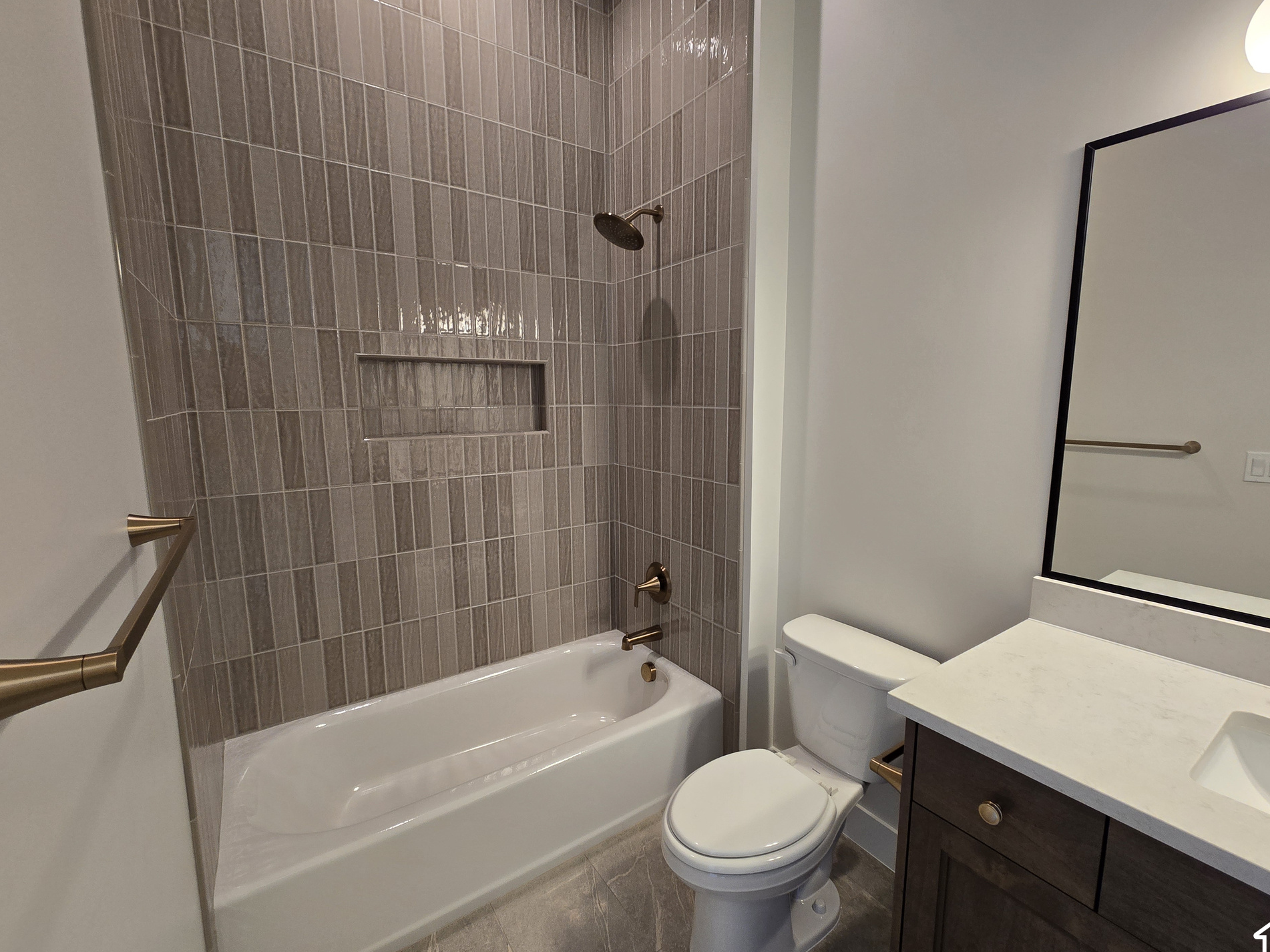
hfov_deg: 102.0
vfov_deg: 85.7
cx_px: 658
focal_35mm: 14
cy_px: 478
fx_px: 514
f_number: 2.2
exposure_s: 1/60
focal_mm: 2.2
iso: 80
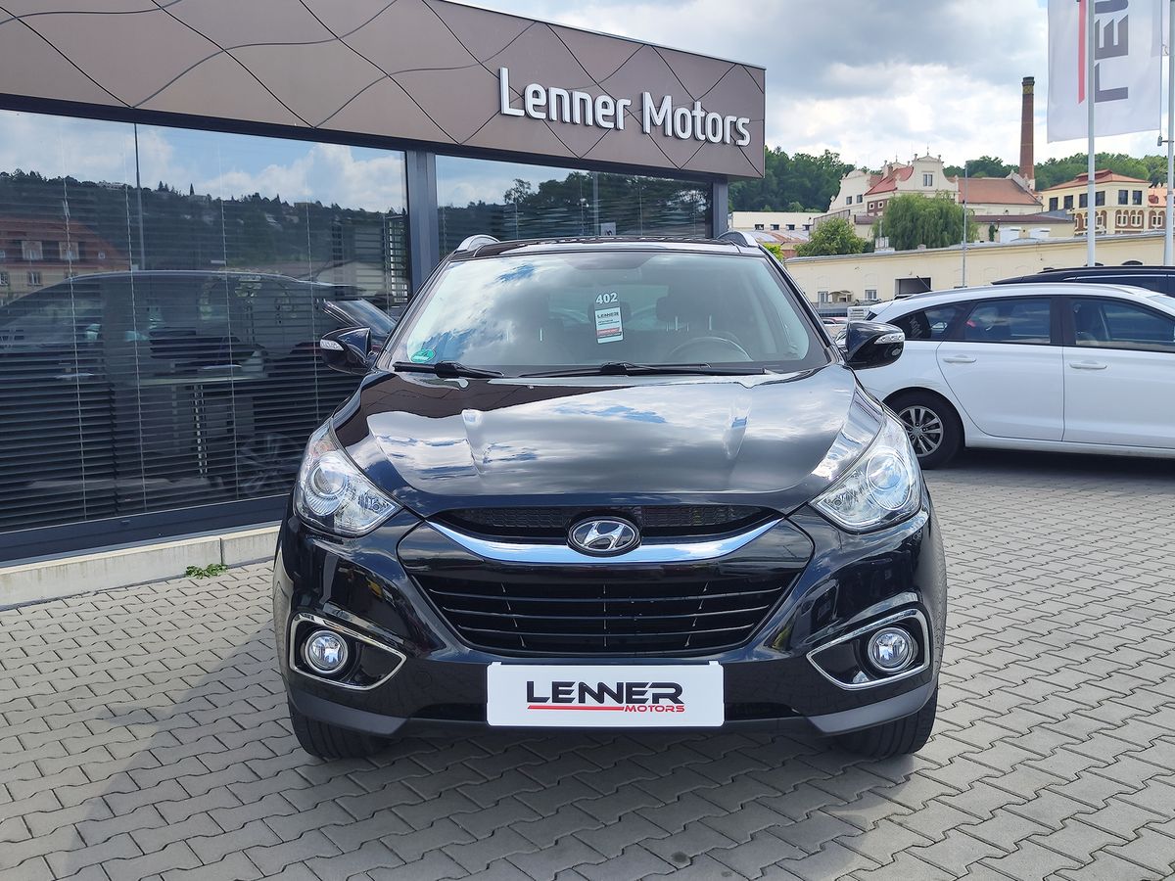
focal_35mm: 23
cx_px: 588
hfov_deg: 73.9
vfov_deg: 58.9
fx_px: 781
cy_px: 440
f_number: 1.69
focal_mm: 7.01
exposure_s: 1/649
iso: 50
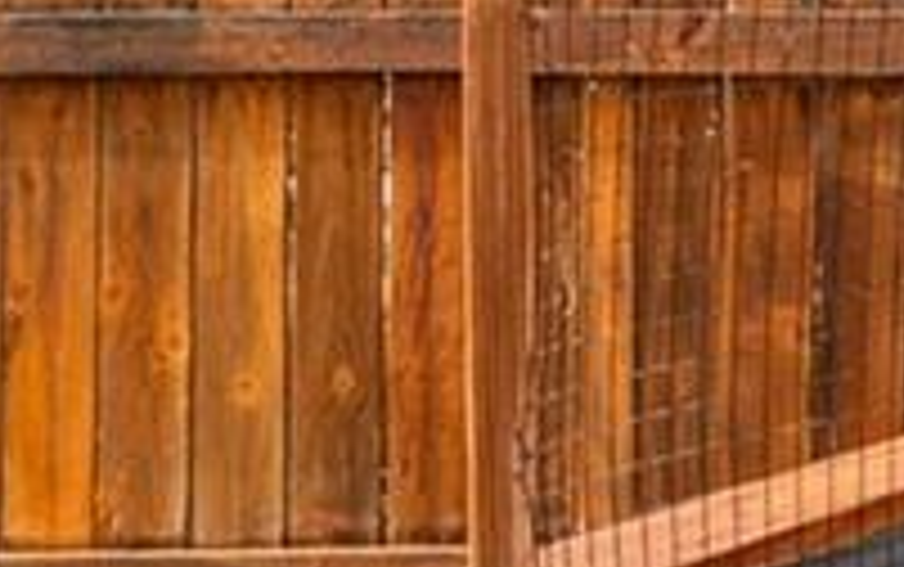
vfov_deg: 8.4
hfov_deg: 8.7
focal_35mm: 154
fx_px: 3797
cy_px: -202
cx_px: 3319
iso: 200
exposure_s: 1/250
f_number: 8
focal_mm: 19
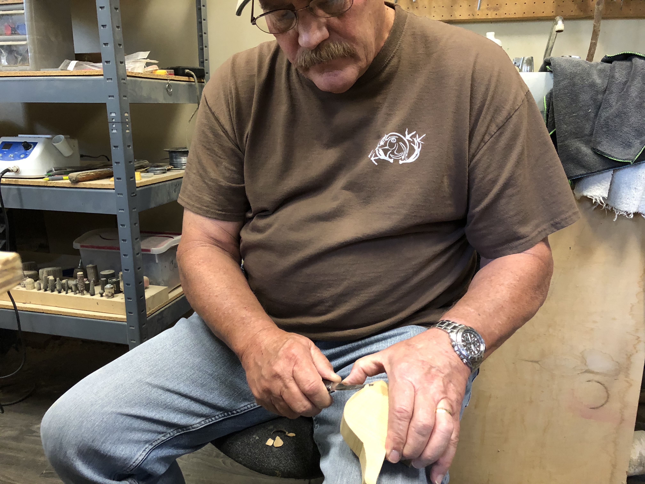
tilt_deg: -16.2
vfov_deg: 49.7
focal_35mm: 28
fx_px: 522
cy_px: 242
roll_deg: -0.3
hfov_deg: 63.4
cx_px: 322
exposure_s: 1/15
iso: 100
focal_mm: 3.99
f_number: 1.8
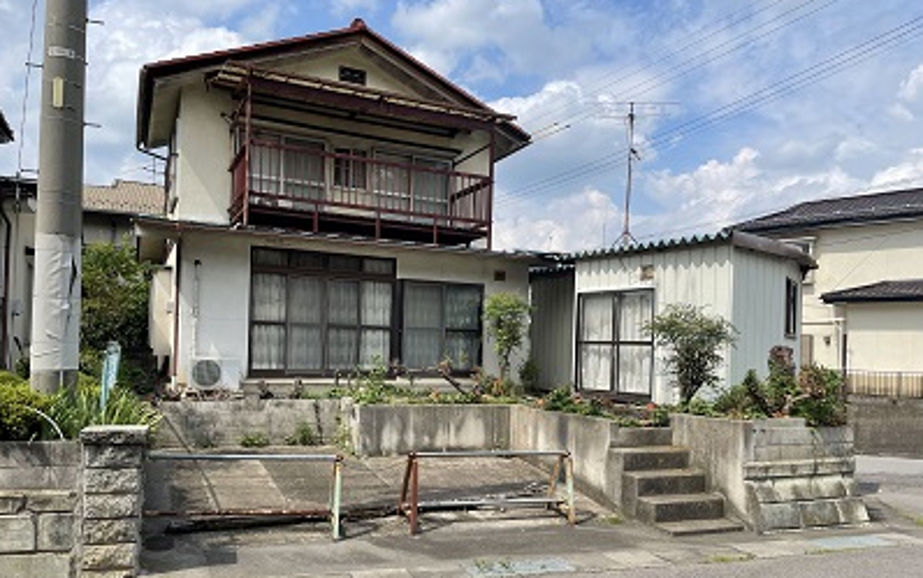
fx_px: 705
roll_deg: -1.3
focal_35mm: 28
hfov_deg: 66.5
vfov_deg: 44.4
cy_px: 342
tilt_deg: +0.4
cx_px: 457
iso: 32
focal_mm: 4.2
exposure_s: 1/4292
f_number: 1.6
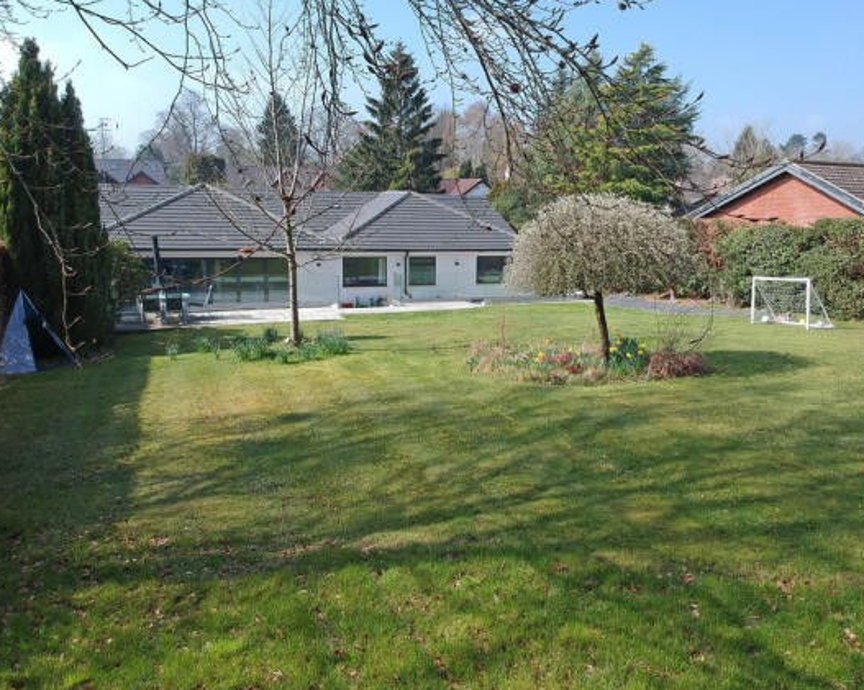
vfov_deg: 53.1
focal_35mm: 27
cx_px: 471
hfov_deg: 64.0
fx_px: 690
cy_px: 342
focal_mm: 4.49
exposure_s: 1/640
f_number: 2.6
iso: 100
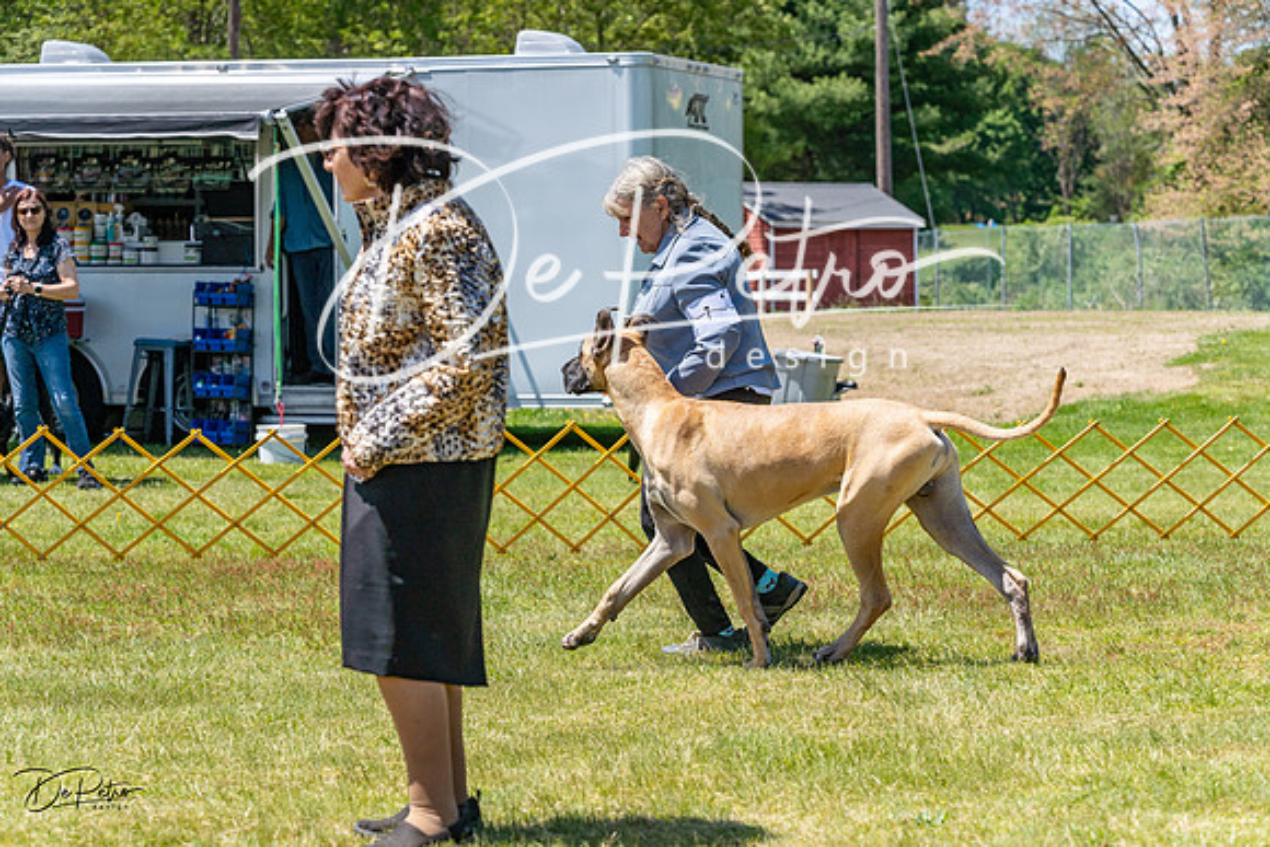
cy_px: 424
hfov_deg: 19.1
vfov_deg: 12.8
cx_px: 635
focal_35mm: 107
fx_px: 3775
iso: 500
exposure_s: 1/2500
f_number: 6.3
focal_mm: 107
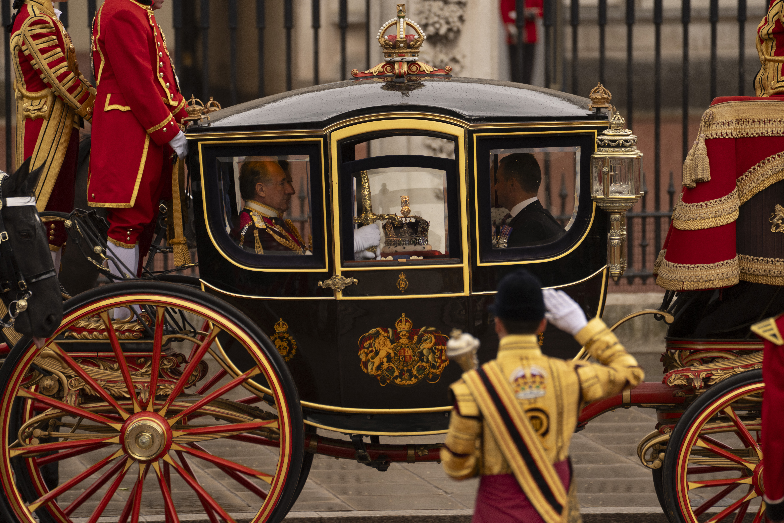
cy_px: 262
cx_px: 392
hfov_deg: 5.2
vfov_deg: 3.4
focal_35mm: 400
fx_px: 8710
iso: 400
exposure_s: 1/200
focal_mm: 400
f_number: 5.6
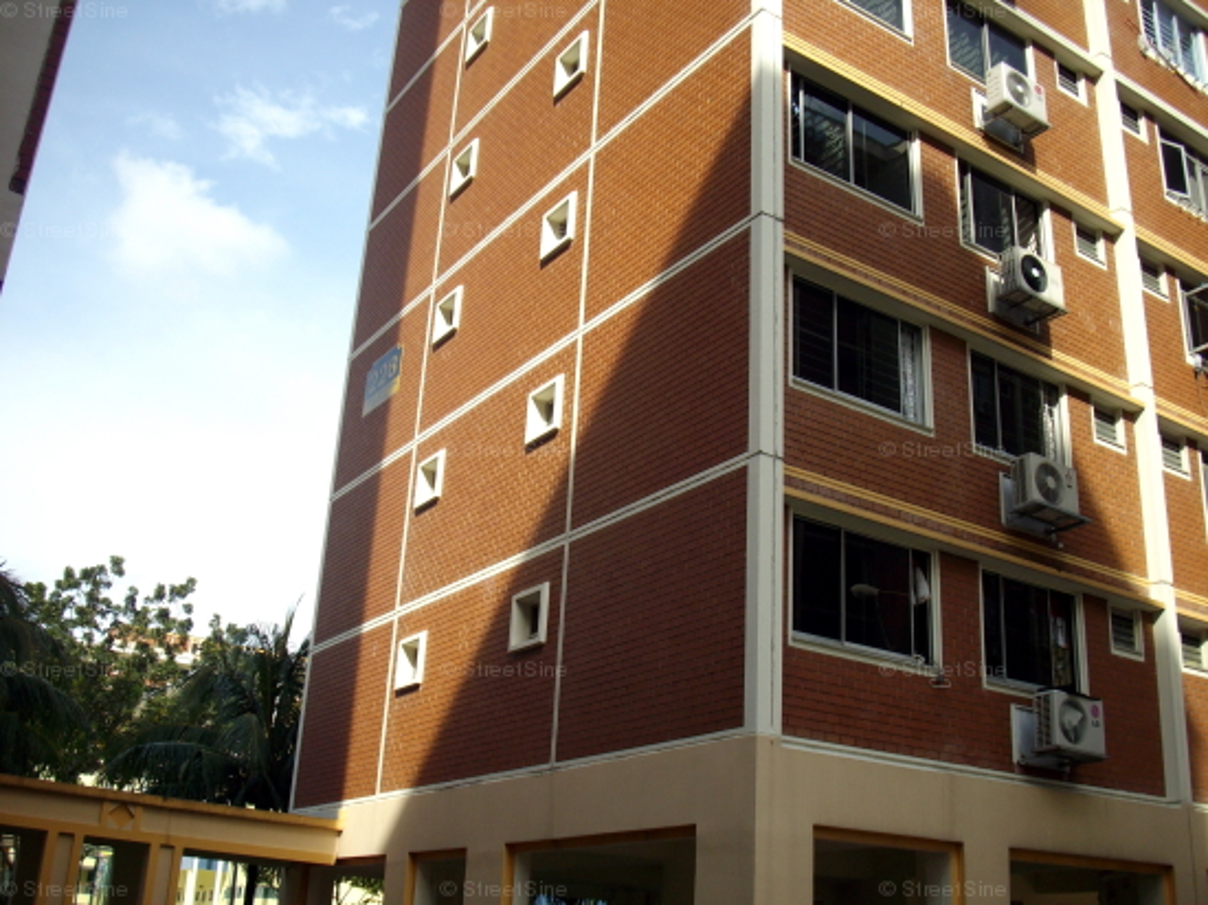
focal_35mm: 37
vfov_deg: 38.6
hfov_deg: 50.2
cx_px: 604
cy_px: 452
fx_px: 1291
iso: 80
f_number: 5.6
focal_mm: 6.2
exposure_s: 1/160
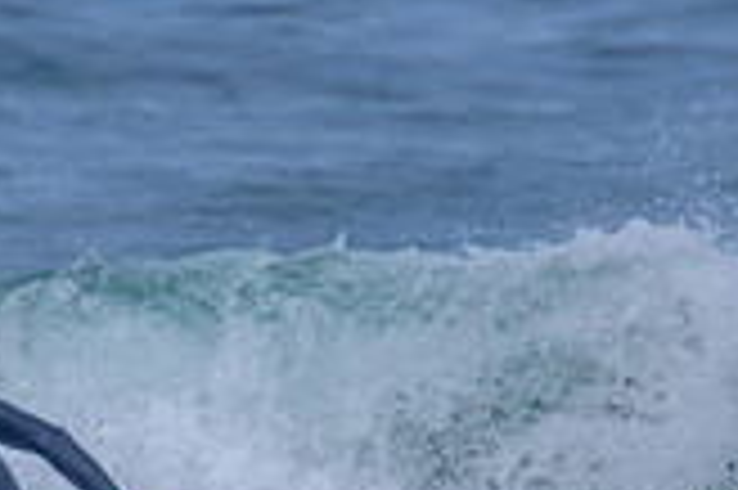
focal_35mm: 3810
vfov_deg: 0.4
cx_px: 13
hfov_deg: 0.5
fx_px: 78026
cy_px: 479
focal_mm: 800
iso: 720
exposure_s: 1/2000
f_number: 11
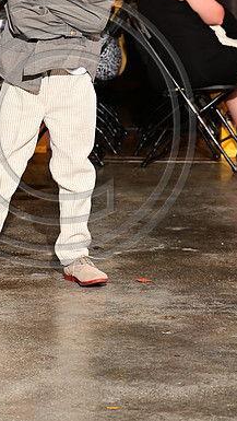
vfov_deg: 14.8
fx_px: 1617
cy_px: 125
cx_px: 54
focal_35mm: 145
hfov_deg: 8.4
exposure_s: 1/125
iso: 1000
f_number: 6.3
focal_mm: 92
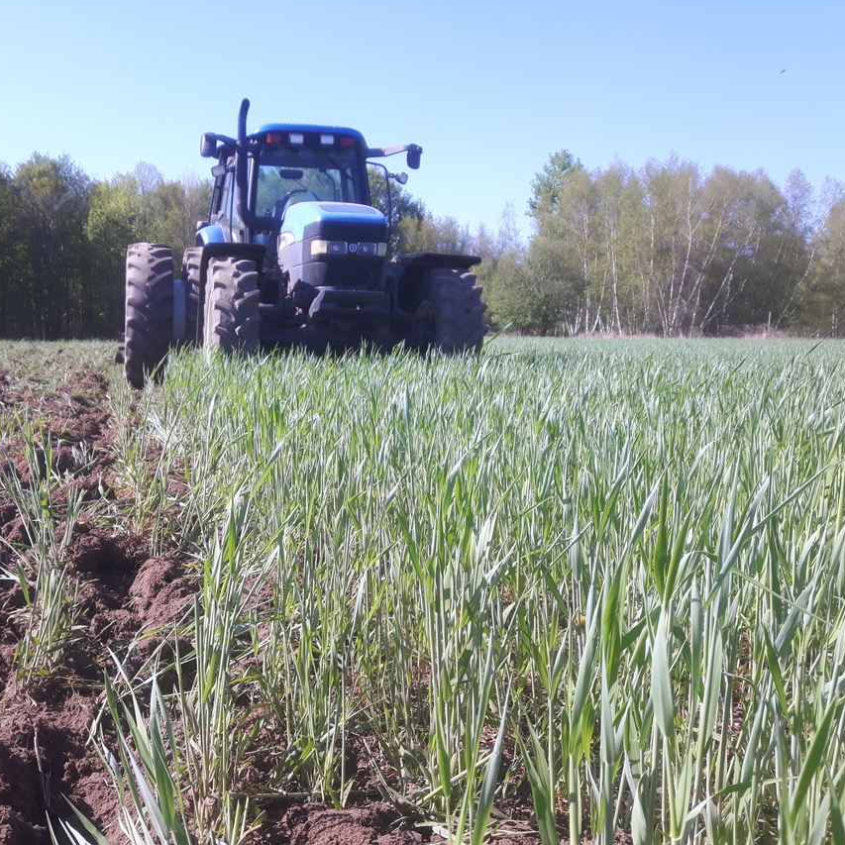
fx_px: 1022
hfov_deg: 44.2
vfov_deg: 44.9
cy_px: 418
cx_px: 277
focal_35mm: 37
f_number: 1.9
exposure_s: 1/584
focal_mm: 3.7
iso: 40
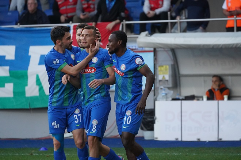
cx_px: 120
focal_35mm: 265
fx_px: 1774
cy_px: 80
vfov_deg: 5.2
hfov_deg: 7.8
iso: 8000
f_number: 5.6
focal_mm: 265
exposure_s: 1/2000
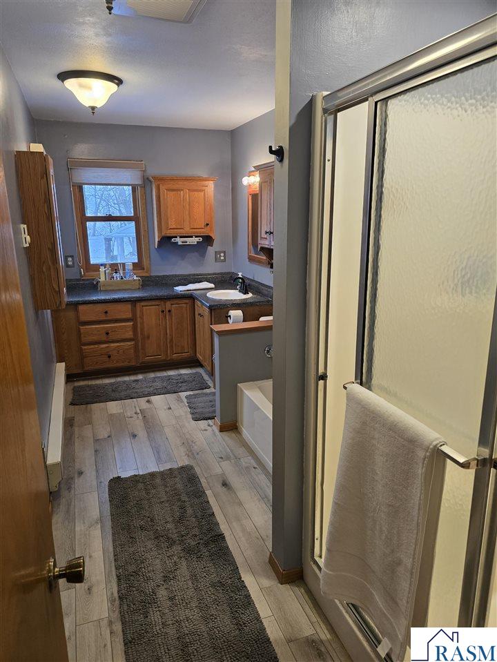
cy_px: 331
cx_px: 248
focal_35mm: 23
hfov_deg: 58.9
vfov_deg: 73.9
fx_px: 440
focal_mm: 6.3
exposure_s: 1/120
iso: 160
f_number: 1.7
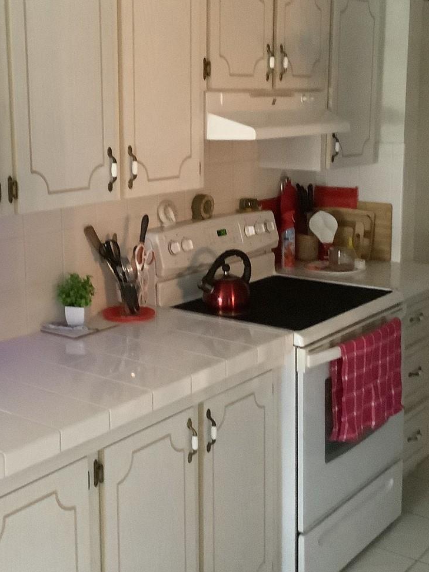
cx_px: 168
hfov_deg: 28.5
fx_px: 843
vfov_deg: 37.4
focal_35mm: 51
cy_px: 238
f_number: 2.4
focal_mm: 3.3
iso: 640
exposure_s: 1/30
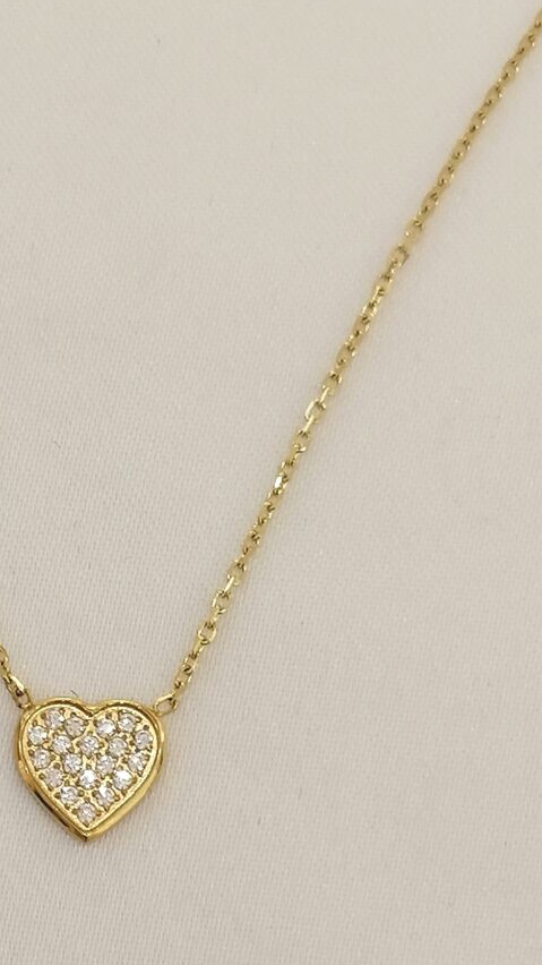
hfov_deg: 11.0
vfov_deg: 19.5
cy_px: 515
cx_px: 127
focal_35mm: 110
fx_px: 2812
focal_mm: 4.75
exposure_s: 1/50
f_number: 1.8
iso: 80
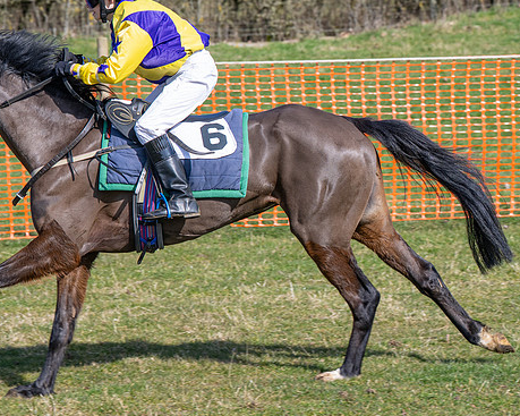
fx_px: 2816
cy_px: 164
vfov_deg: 8.4
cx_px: 234
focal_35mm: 183
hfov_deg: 10.6
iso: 200
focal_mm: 86
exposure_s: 1/1000
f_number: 5
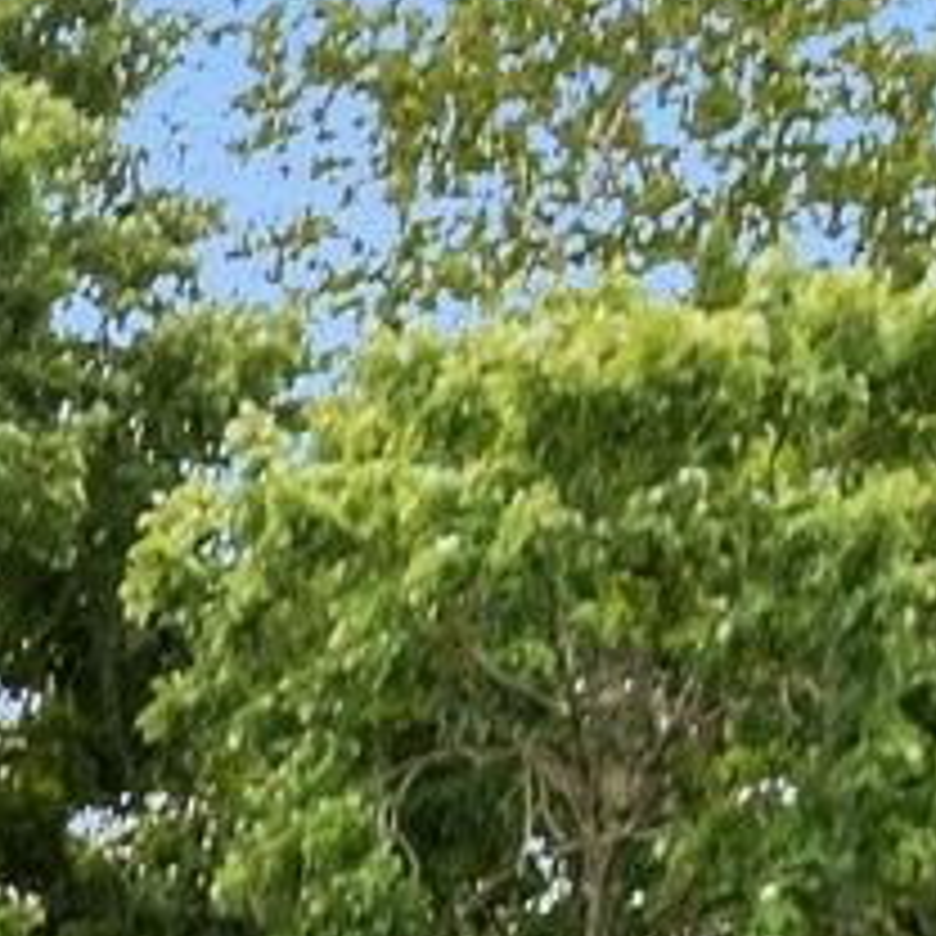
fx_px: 6149
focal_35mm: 201
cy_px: 2066
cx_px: -3334
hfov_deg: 6.3
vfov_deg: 8.2
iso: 100
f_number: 10
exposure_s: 1/50
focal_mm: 16
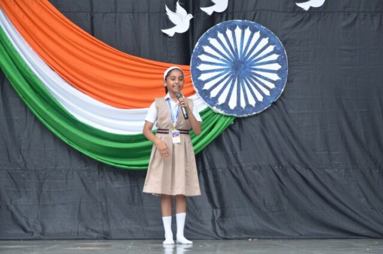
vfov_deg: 12.1
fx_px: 1194
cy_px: 127
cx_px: 192
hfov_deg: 18.2
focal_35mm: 112
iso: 1600
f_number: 6.3
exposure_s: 1/250
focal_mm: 75
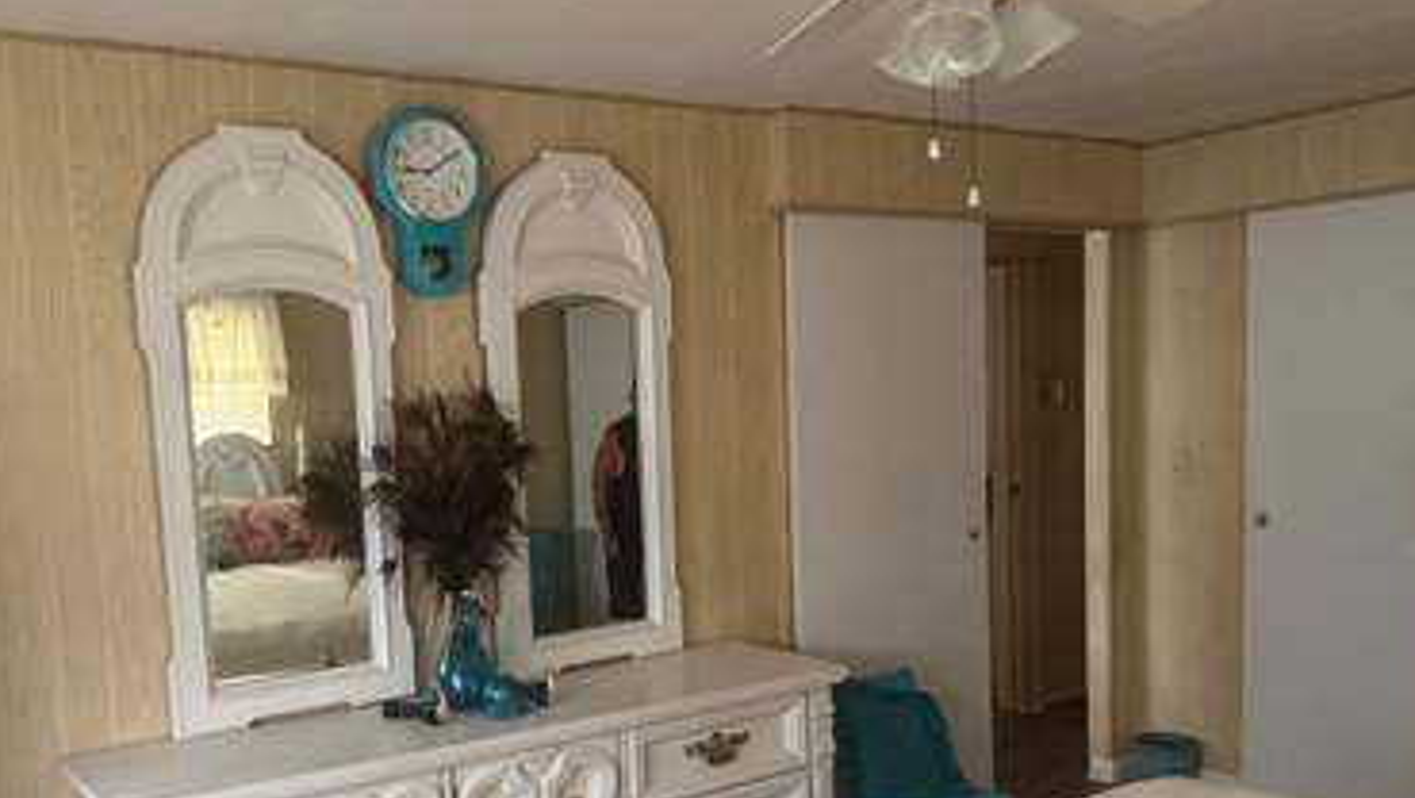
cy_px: 549
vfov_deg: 34.3
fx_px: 1276
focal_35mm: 34
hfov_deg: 57.7
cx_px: 591
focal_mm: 6.76
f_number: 1.78
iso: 400
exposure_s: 1/60
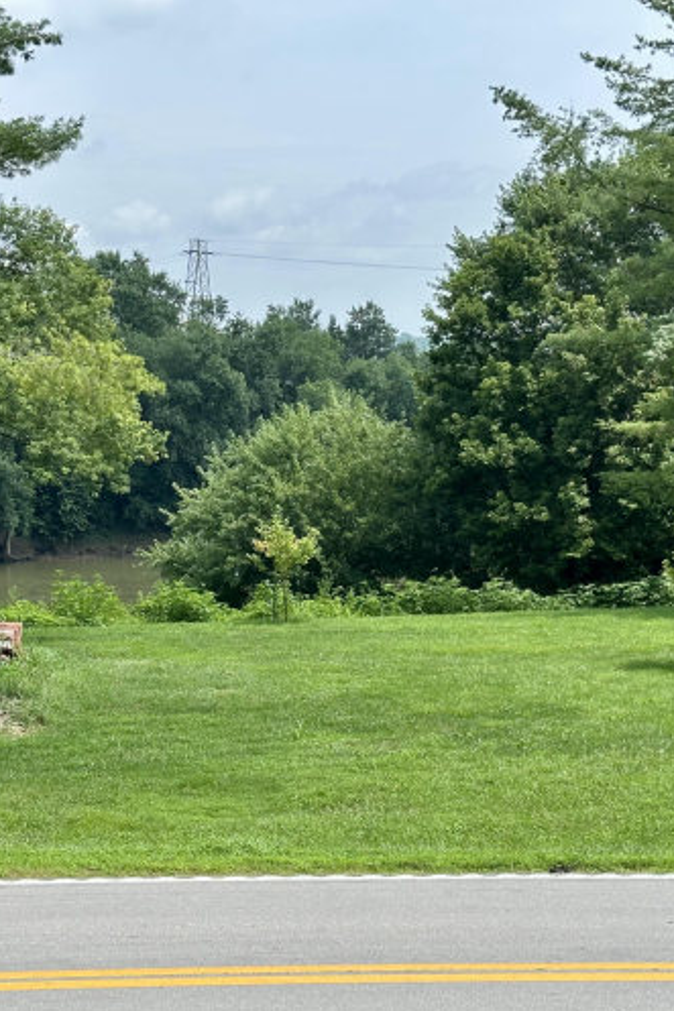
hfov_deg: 20.2
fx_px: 1883
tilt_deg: -2.3
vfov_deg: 30.1
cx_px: 233
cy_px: 507
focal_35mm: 67
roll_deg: -0.7
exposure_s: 1/2532
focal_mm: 6.86
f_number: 1.78
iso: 64
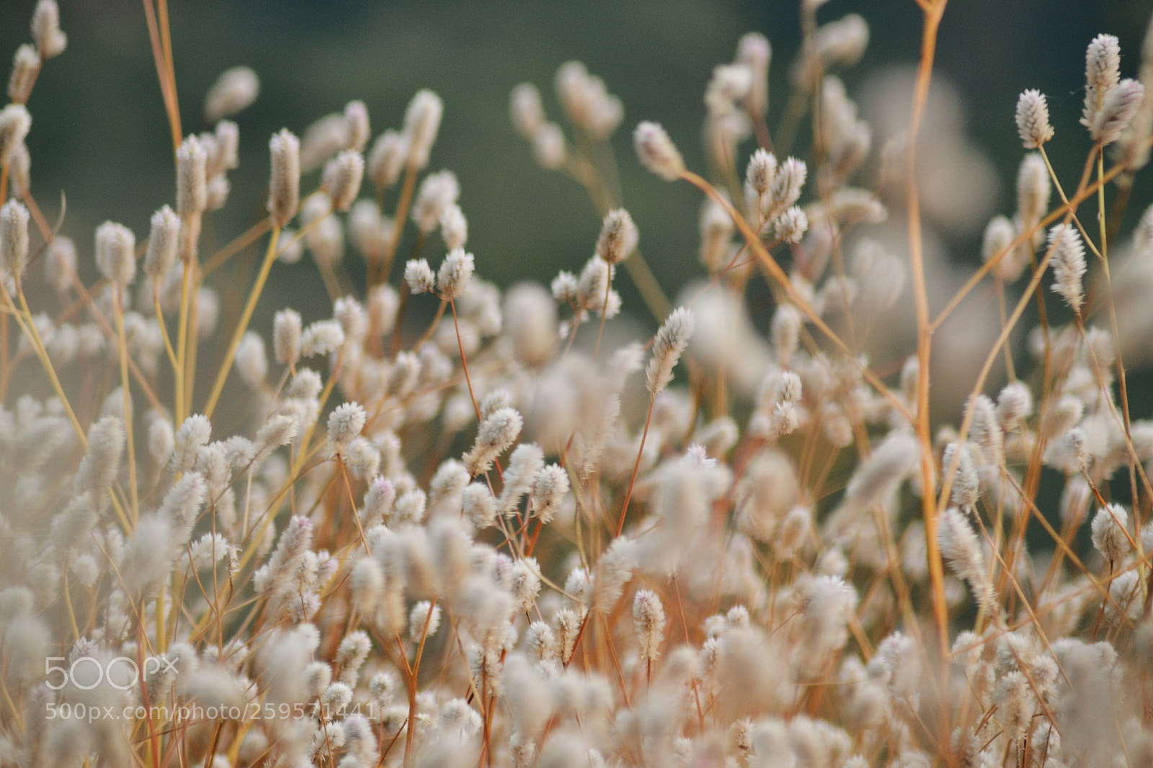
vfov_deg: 5.0
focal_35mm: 278
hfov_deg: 7.4
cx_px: 576
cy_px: 384
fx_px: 8885
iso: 400
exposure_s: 1/500
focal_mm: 185
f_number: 4.5
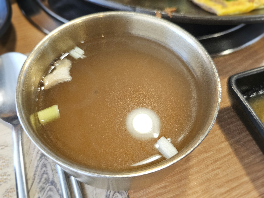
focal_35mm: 23
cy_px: 99
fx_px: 175
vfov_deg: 58.9
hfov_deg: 73.9
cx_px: 132
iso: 400
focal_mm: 6.3
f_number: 1.7
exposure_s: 1/60
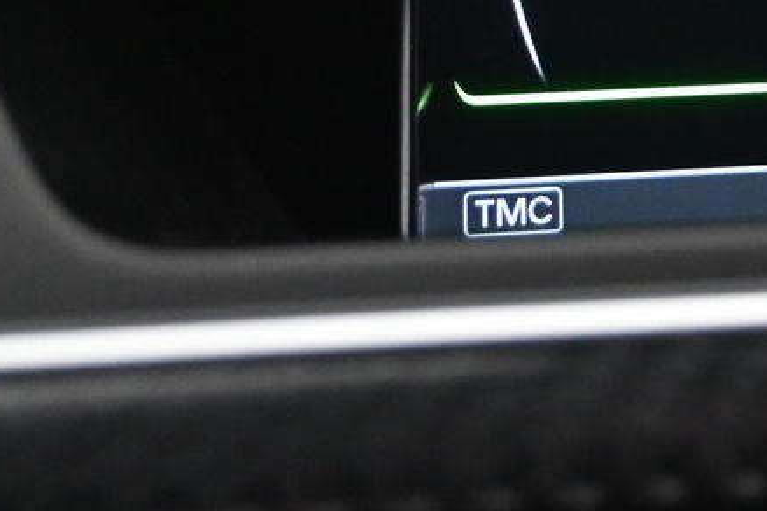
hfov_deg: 17.3
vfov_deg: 11.9
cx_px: 1005
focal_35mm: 111
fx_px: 2365
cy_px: -178
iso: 3200
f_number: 3.8
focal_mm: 20
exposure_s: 1/25
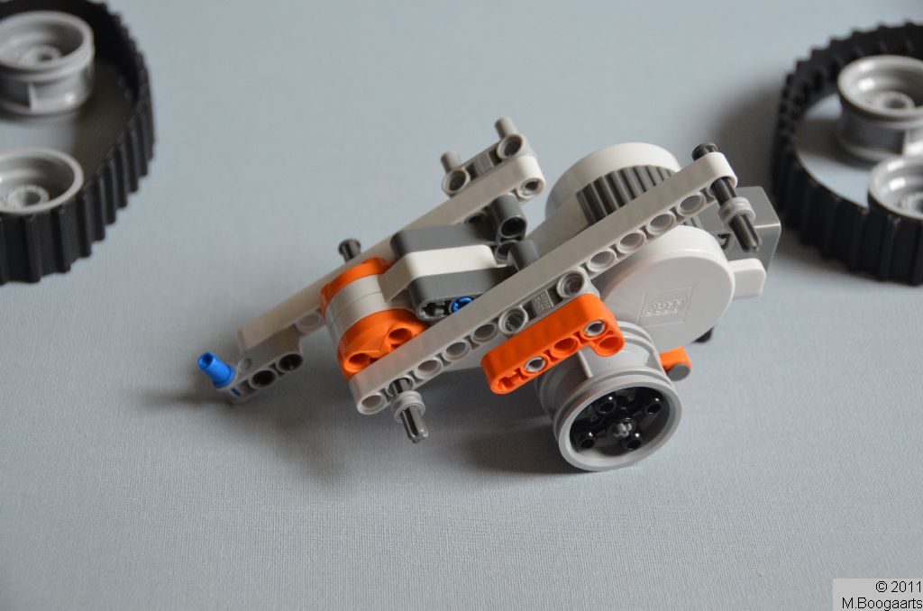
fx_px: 2302
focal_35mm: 90
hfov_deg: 22.7
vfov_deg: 15.1
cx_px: 462
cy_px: 306
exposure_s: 1/125
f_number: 5.6
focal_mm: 60
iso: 500
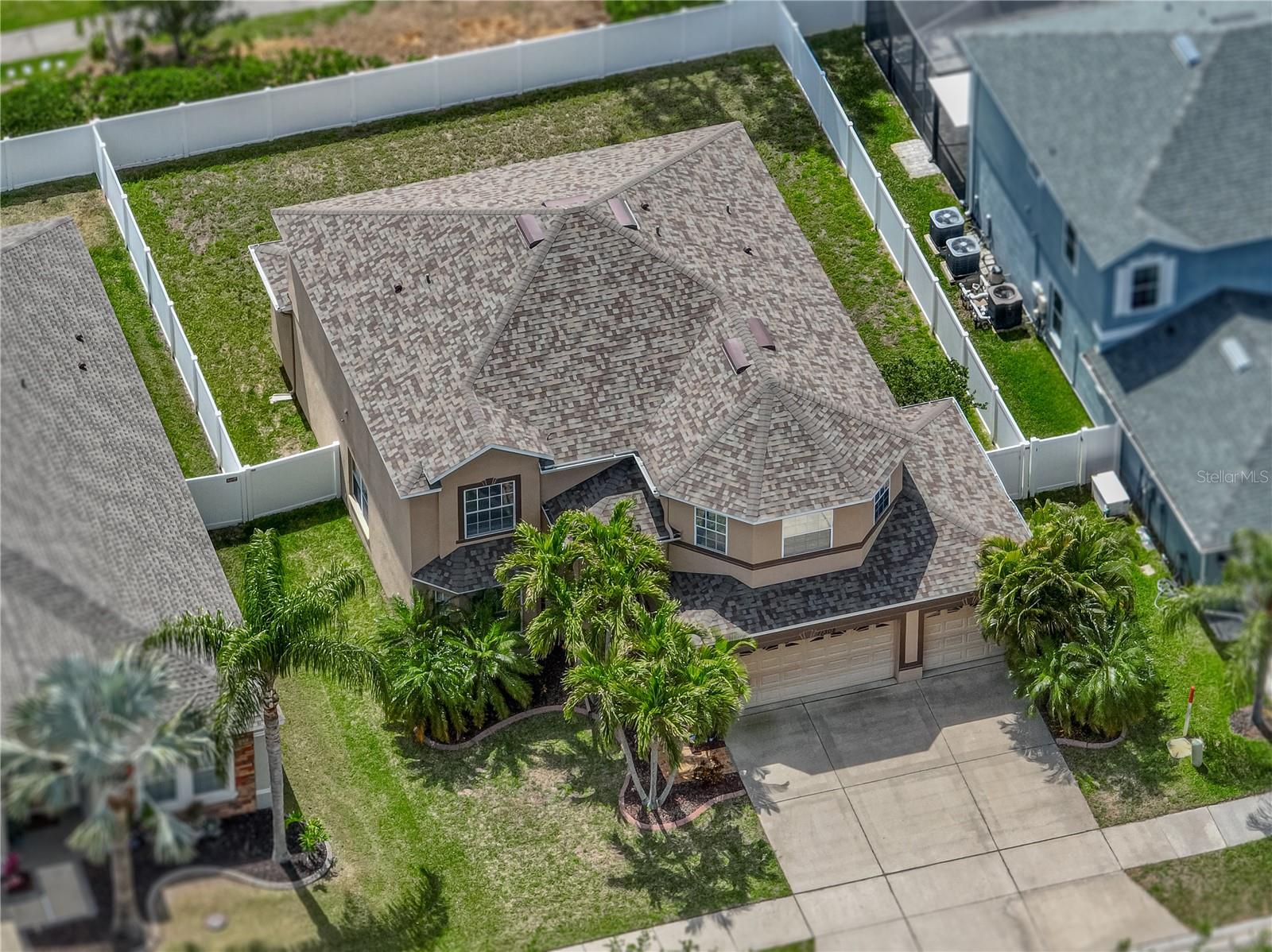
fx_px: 5913
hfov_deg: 12.3
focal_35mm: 161
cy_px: 476
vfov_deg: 9.2
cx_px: 636
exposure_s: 1/240
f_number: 4.4
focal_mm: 29.85
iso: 100
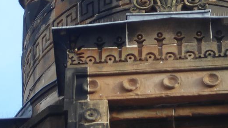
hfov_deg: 2.2
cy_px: -139
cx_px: 179
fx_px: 6008
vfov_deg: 1.2
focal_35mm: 994
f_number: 5.6
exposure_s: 1/80
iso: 100
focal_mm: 47.5
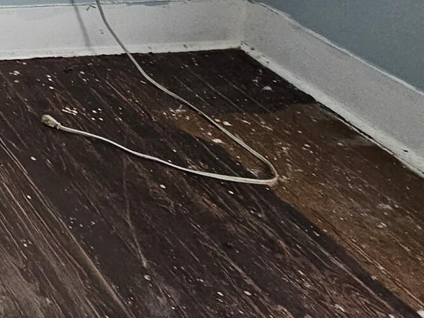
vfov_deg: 21.0
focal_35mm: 58
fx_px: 710
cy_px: -174
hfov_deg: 22.7
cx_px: -299
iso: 125
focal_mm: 2.2
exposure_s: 1/60
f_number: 2.2
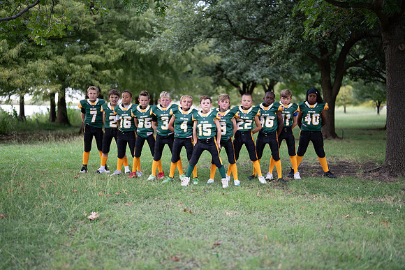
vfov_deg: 27.0
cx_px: 202
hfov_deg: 39.6
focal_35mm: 50
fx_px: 563
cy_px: 135
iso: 320
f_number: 1.2
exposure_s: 1/1000
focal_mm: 50
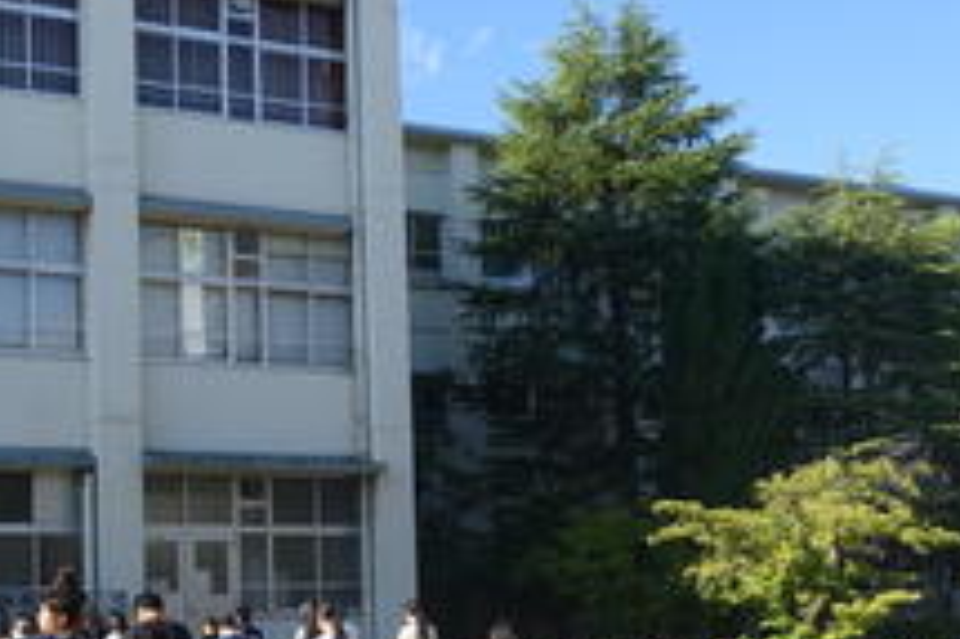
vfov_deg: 24.6
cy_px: 516
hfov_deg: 36.0
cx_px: 237
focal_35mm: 54
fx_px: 1439
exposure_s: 1/250
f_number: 5.6
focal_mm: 10.5
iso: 125
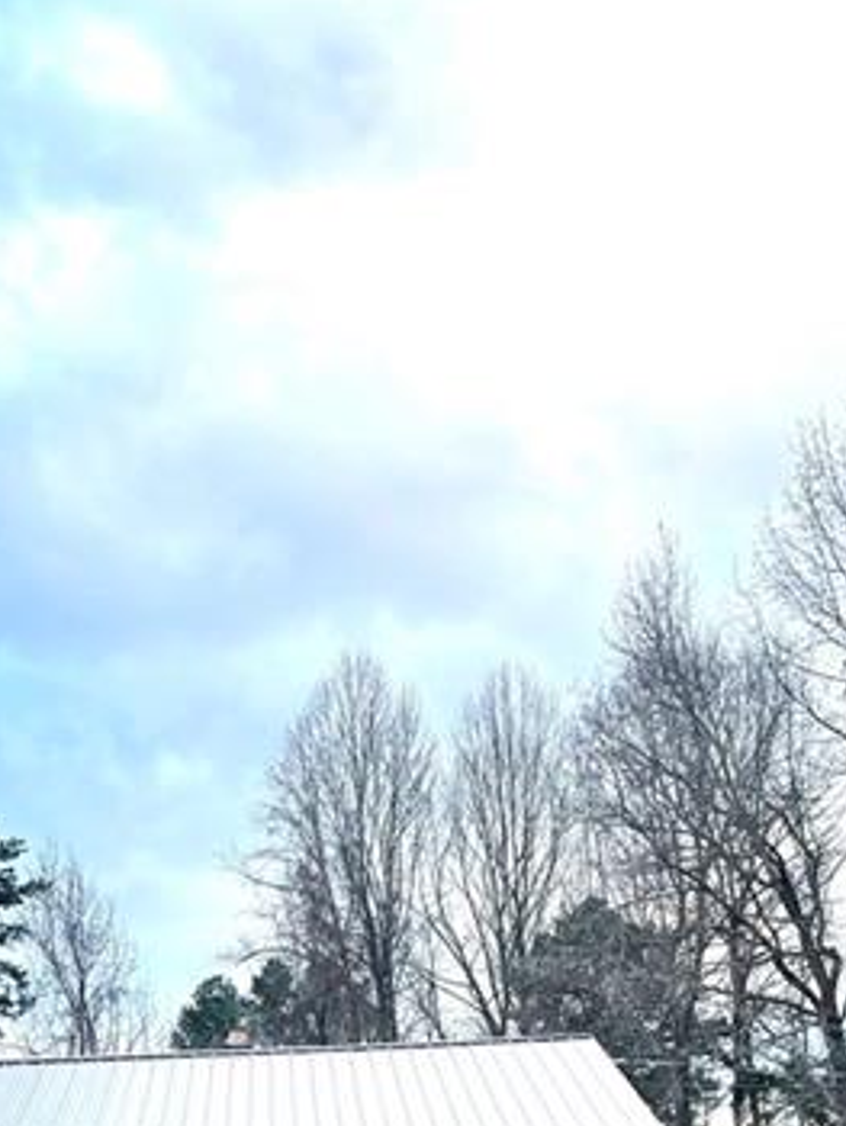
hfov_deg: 24.9
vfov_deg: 30.6
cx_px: 84
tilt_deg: +5.7
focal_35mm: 57
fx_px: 1855
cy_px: 1197
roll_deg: +3.5
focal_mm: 4.2
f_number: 1.6
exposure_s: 1/615
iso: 32
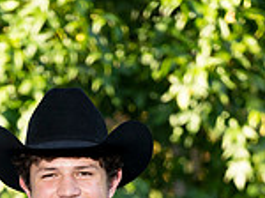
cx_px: 64
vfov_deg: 4.2
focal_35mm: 347
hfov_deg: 5.7
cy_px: 382
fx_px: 2652
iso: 400
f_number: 4.5
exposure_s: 1/200
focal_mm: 120
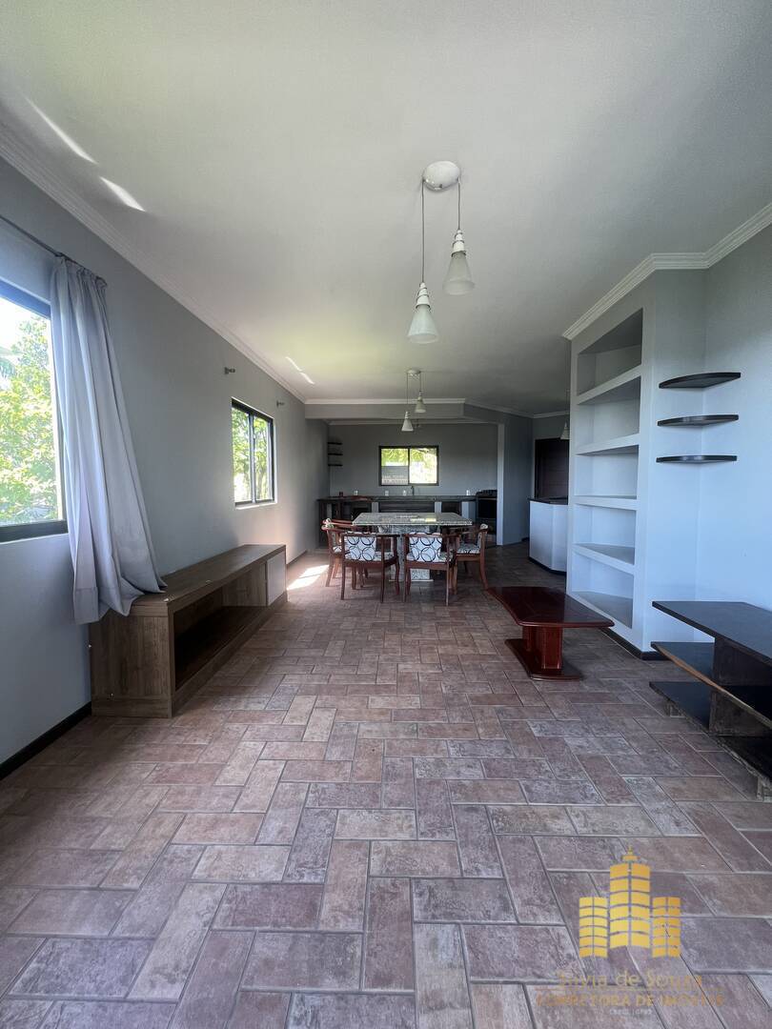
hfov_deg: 89.9
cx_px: 386
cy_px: 514
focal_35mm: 13
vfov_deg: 106.2
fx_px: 387
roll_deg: +1.5
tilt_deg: -3.3
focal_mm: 1.57
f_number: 1.8
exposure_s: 1/99
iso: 100
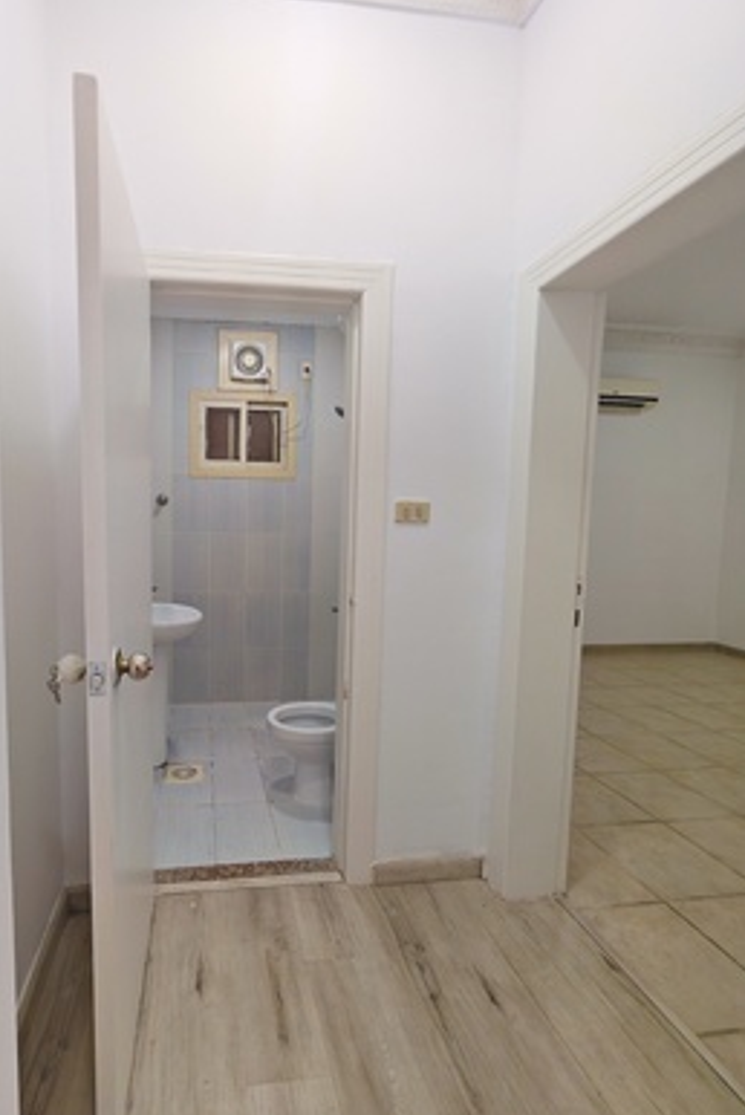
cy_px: 559
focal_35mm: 16
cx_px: 261
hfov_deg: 72.1
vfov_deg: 96.7
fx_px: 496
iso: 160
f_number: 2
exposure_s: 1/60
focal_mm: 1.82
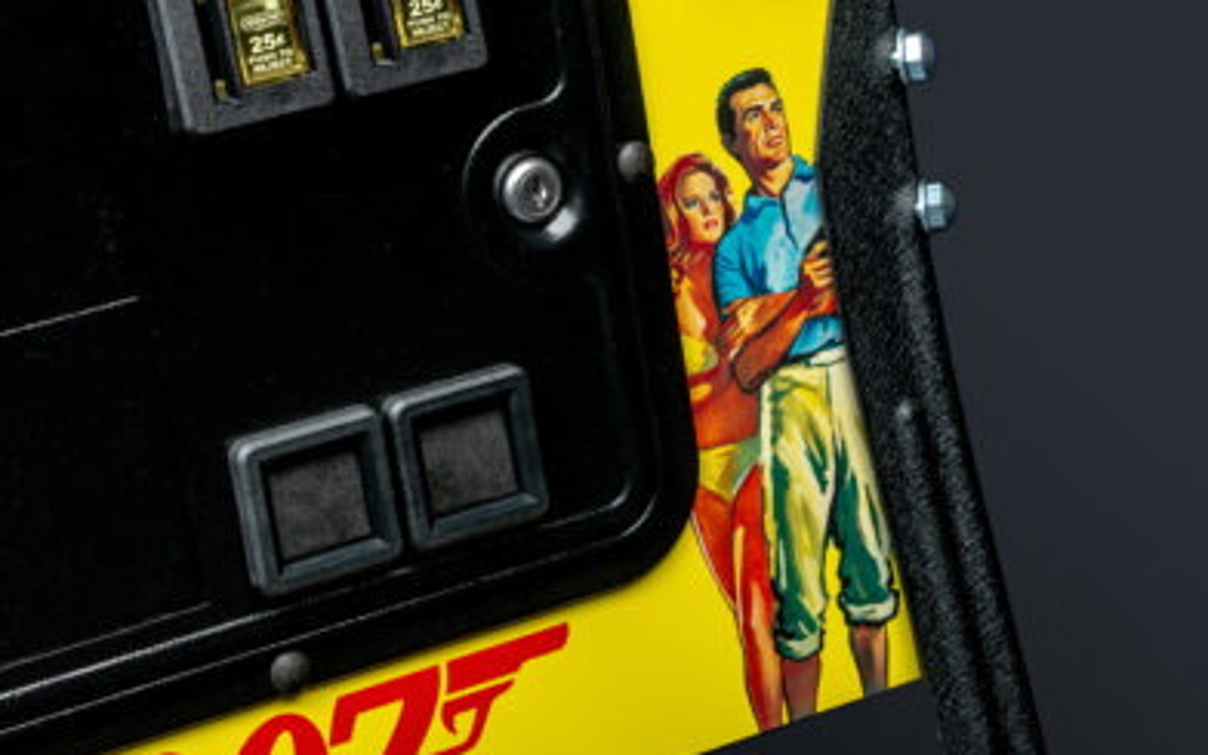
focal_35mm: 80
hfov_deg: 25.1
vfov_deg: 16.3
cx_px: 148
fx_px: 2634
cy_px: 319
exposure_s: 1/160
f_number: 10
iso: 200
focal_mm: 40
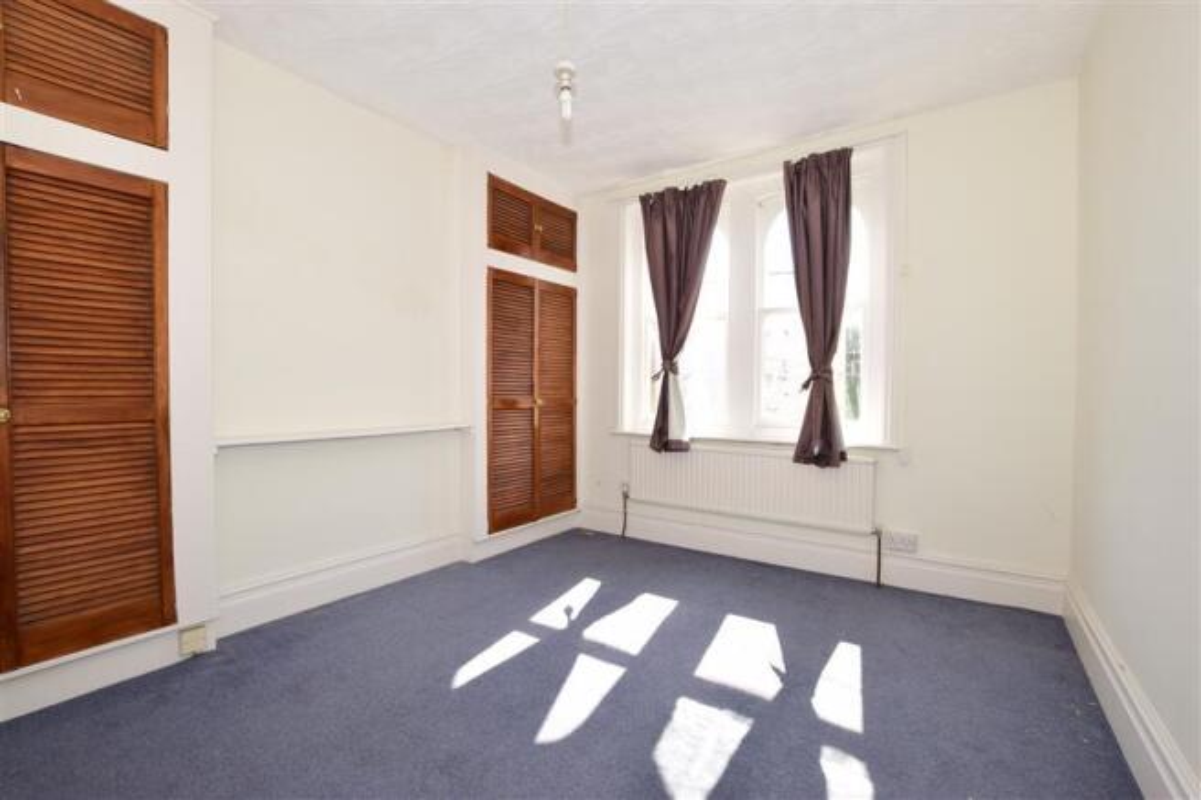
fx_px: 500
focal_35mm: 15
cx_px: 600
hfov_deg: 100.4
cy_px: 400
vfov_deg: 77.3
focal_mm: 10
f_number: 9
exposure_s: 1/200
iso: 400
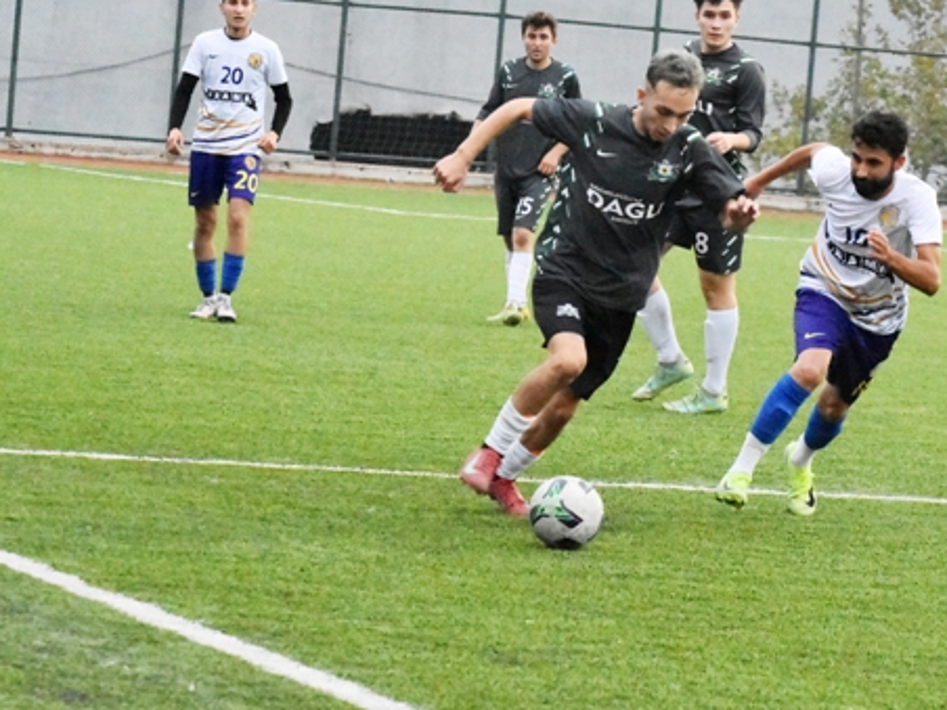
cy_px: 378
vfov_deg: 6.5
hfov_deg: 8.6
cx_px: 612
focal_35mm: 229
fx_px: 6265
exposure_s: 1/400
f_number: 10
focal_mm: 112
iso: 16000
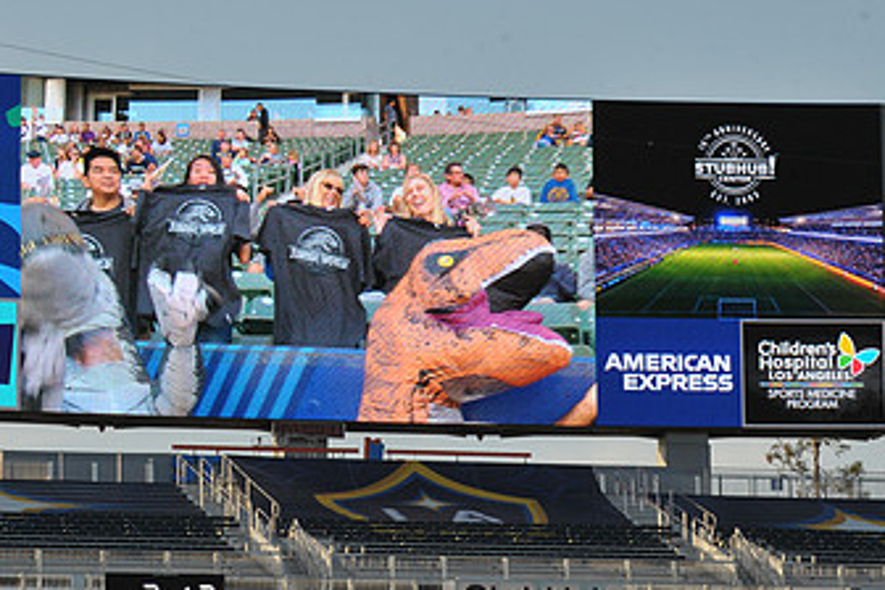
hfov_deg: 10.8
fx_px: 4670
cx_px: 321
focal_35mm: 190
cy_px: 271
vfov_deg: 7.2
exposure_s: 1/500
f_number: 11
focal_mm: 110
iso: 400
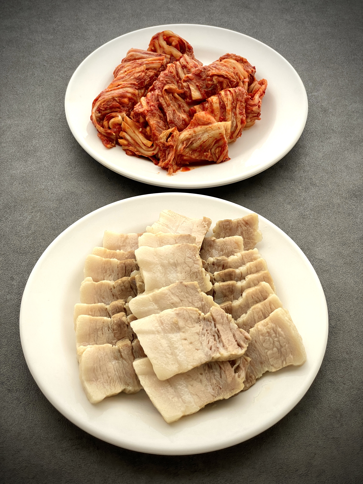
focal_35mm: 52
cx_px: 182
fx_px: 727
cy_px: 242
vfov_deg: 36.8
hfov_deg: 28.0
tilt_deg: -50.8
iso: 125
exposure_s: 1/99
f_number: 2
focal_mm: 6
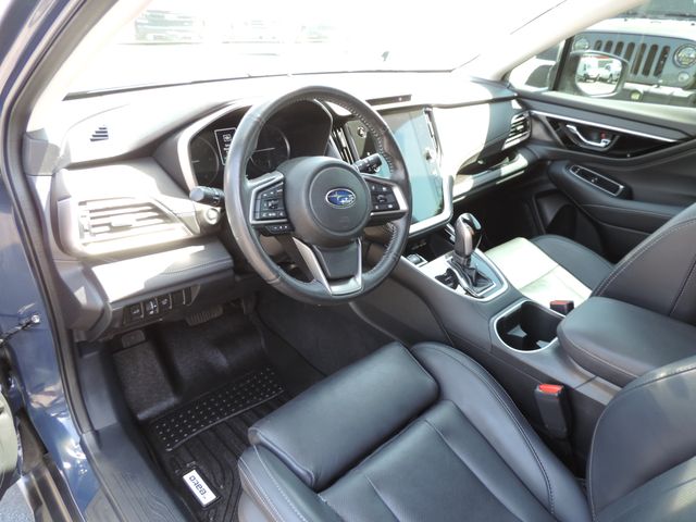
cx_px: 348
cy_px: 261
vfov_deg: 56.8
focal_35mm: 24
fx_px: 483
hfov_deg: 71.6
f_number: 3
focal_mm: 4.3
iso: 140
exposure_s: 1/30
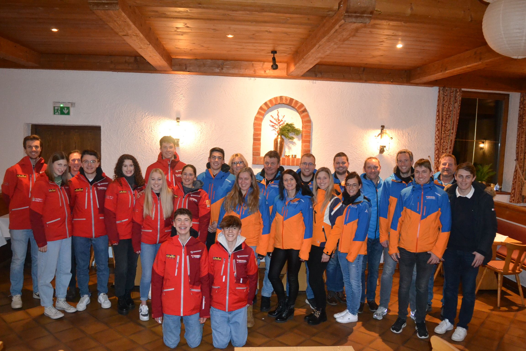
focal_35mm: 27
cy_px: 176
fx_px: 394
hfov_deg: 67.4
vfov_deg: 47.9
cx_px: 263
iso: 3200
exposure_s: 1/60
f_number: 3.5
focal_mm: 18
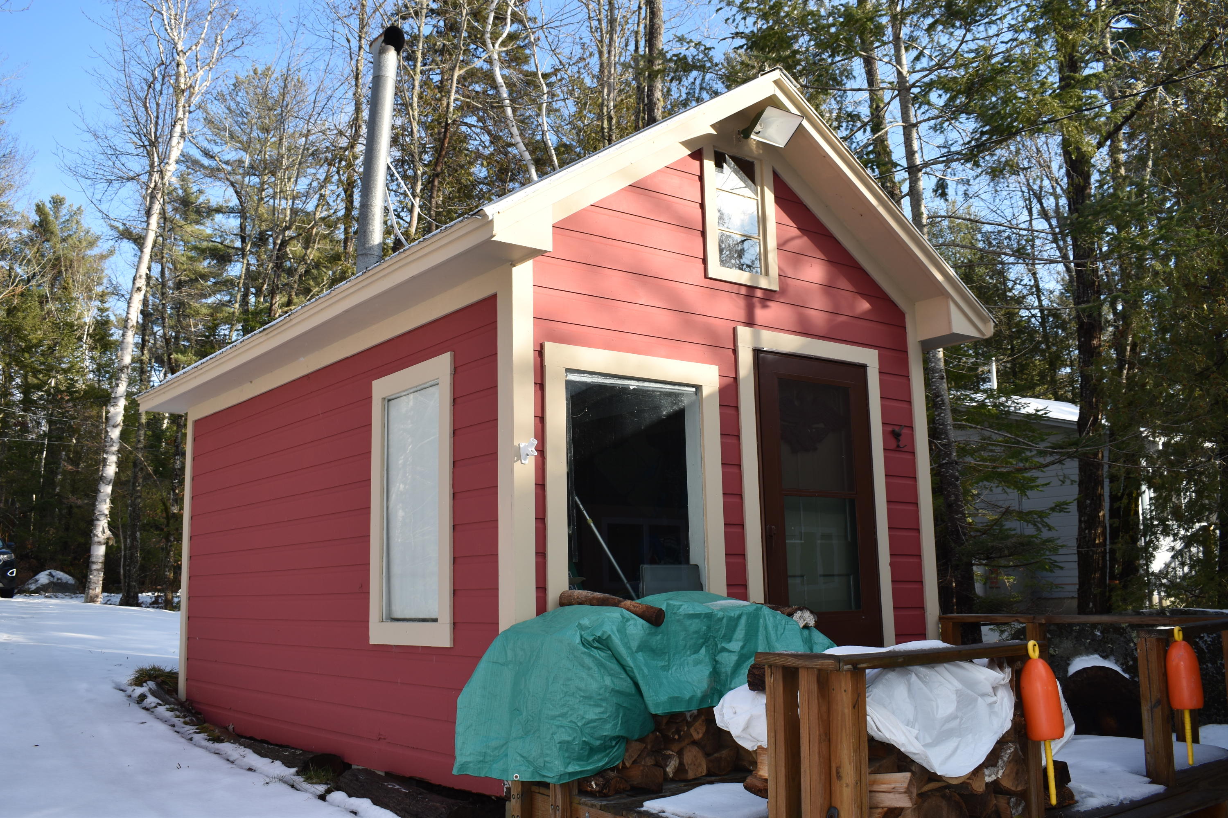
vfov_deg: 40.0
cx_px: 614
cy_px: 409
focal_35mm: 33
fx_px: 1126
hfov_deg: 57.2
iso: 100
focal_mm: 22
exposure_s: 1/200
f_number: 7.1
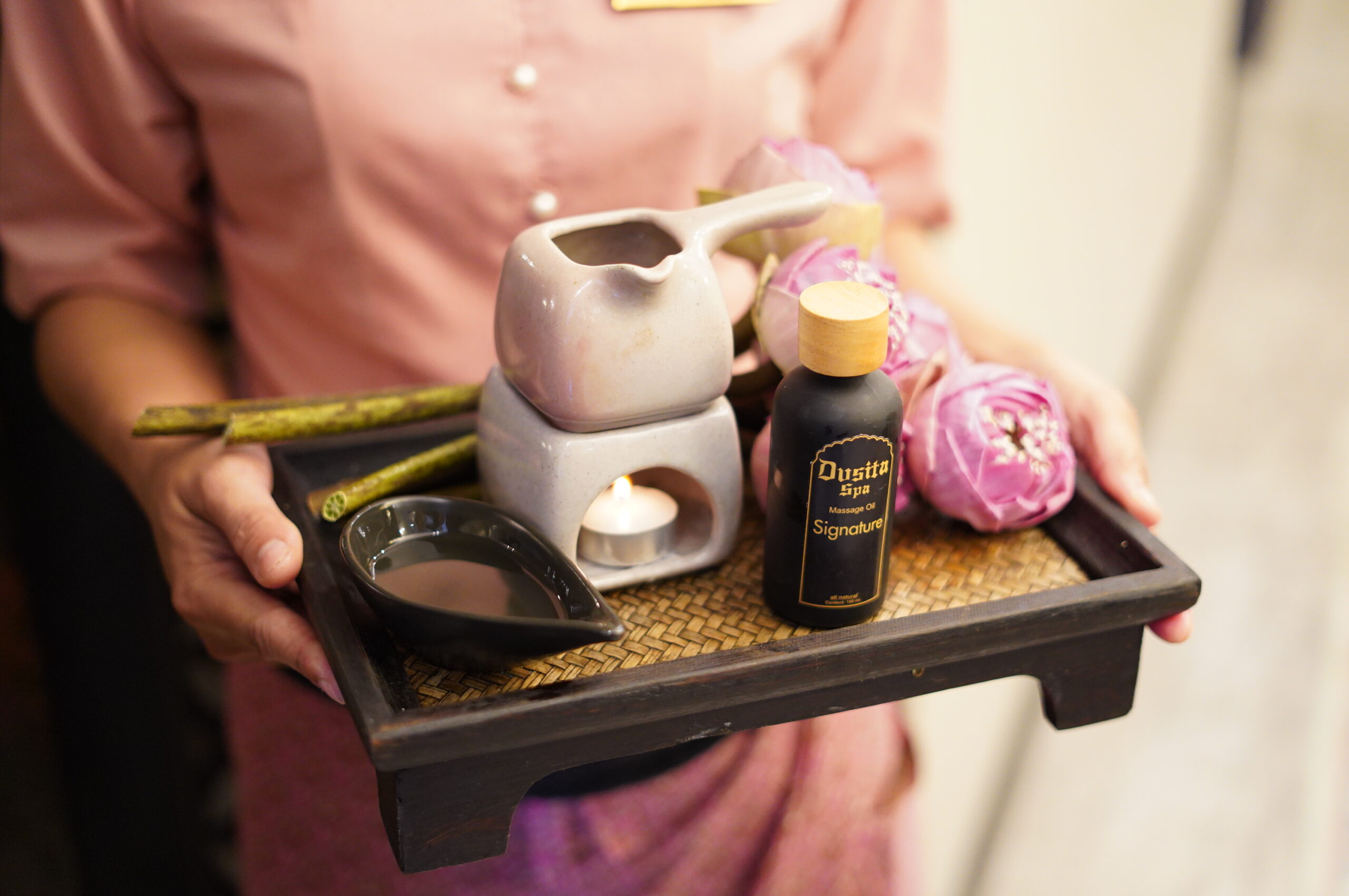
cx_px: 674
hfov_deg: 39.6
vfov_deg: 26.9
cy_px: 448
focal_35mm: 50
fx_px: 1872
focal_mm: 50
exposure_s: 1/160
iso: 3200
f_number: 1.8
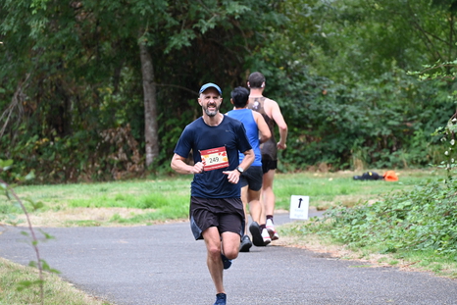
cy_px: 164
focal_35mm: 236
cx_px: 239
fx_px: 2997
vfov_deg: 5.8
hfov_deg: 8.7
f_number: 6.3
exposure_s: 1/250
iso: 1000
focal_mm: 200
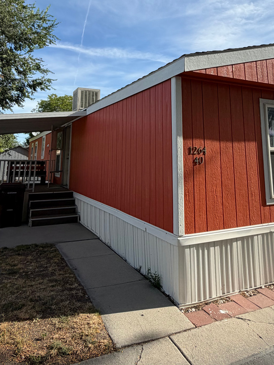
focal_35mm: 29
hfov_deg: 48.1
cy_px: 102
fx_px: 306
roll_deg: +0.1
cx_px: 150
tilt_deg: +11.4
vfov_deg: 59.1
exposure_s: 1/770
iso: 25
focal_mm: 2.22
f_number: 2.2
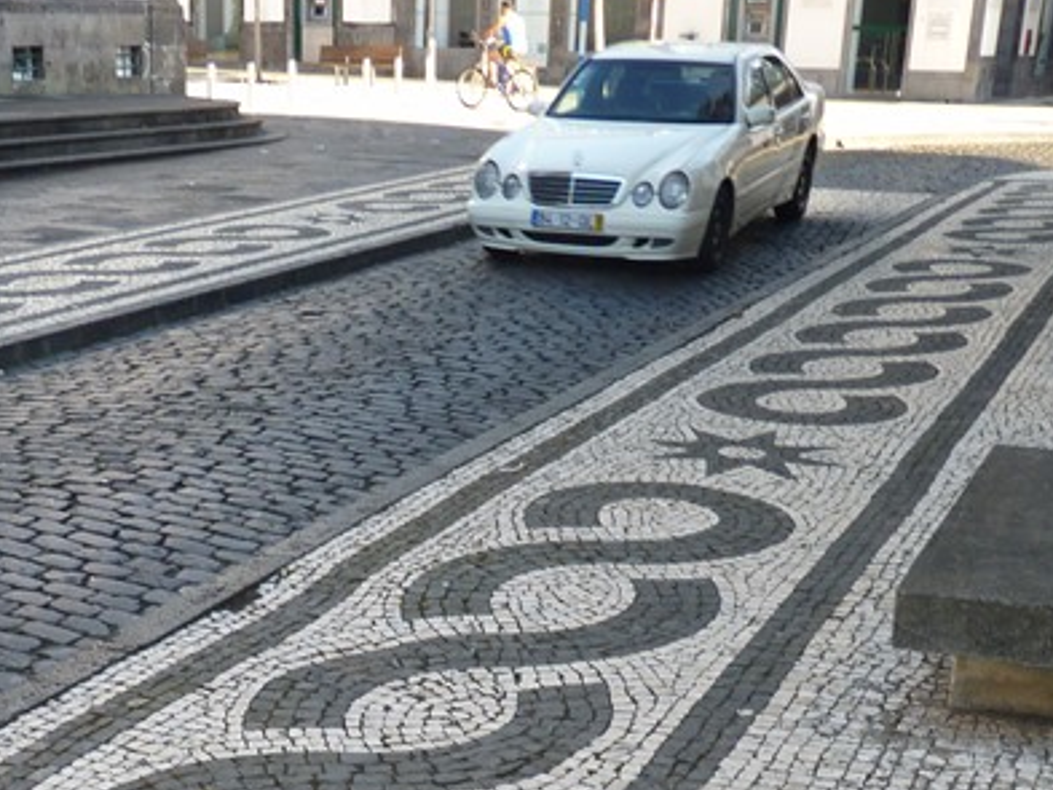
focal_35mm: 55
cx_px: 354
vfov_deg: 25.7
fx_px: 1674
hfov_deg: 34.6
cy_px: 726
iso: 80
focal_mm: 4.8
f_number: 2.8
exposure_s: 1/80
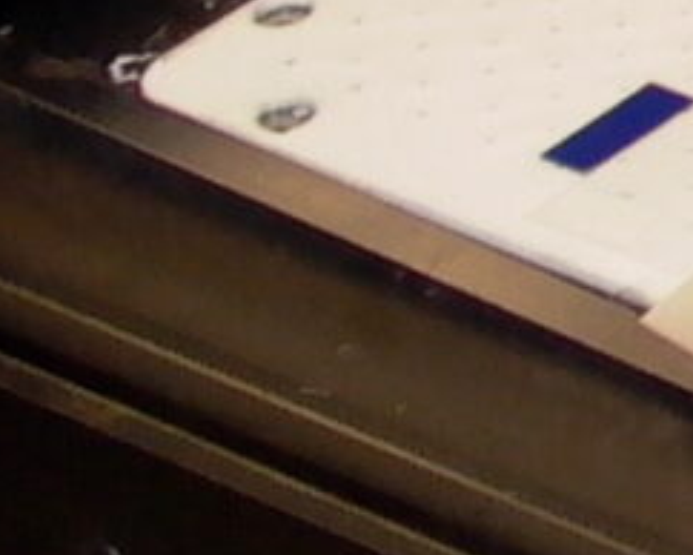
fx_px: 6035
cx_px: 2354
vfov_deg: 5.2
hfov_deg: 5.9
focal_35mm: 294
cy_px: -469
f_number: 2.13
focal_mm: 8.19
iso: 100
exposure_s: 1/64.2
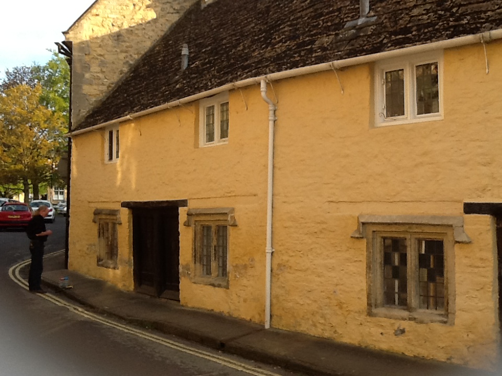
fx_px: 638
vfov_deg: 32.9
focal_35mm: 44
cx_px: 251
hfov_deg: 42.9
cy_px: 188
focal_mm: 2.03
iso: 40
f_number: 2.4
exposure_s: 1/245
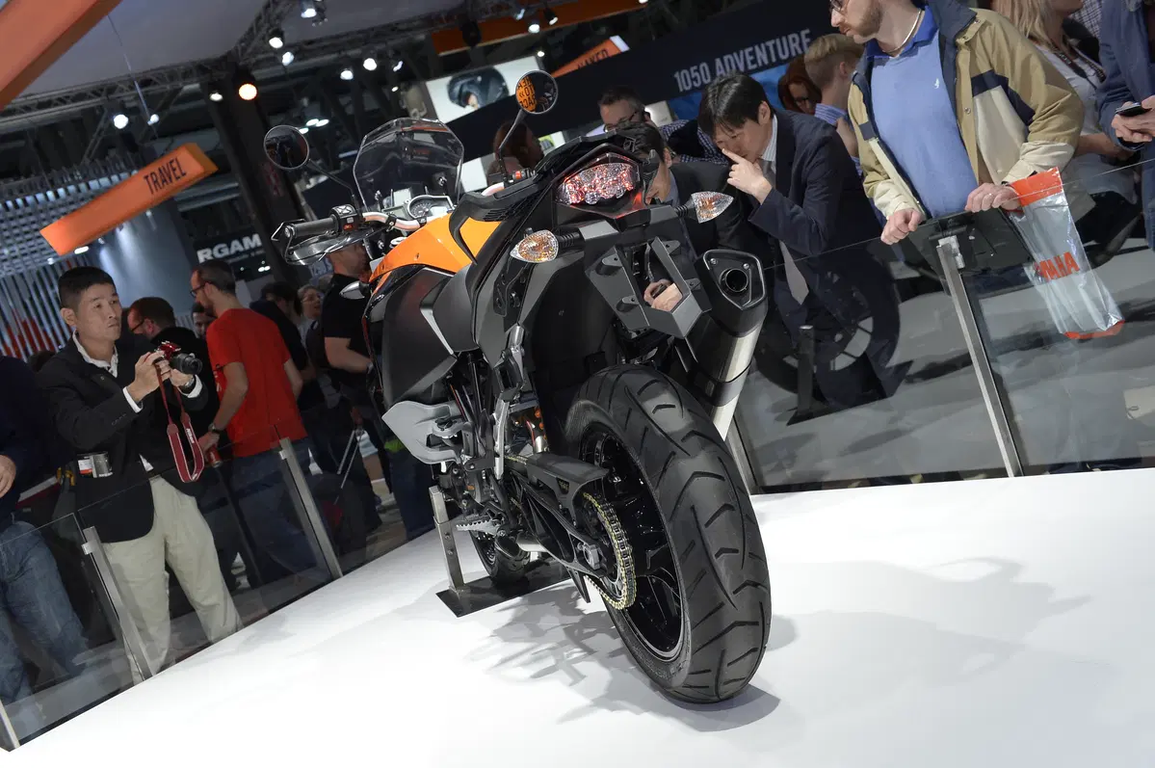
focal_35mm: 36
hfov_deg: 53.2
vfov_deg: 36.8
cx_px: 578
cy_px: 384
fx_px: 1154
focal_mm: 36
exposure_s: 1/200
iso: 1000
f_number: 5.6
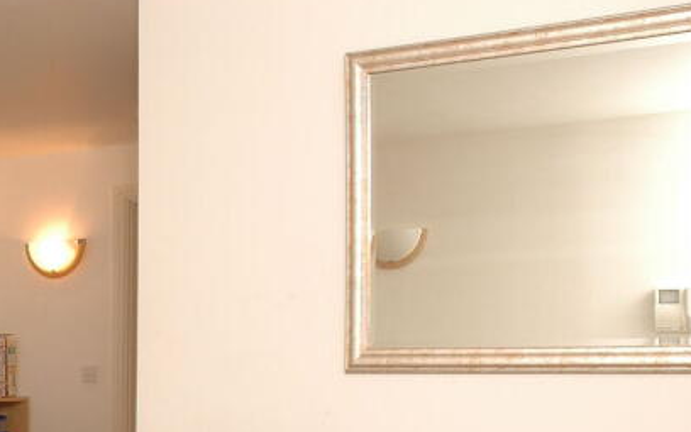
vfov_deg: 18.4
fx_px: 1299
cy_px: 419
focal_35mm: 69
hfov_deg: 27.4
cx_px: -61
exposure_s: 1/25
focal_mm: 18
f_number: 6.3
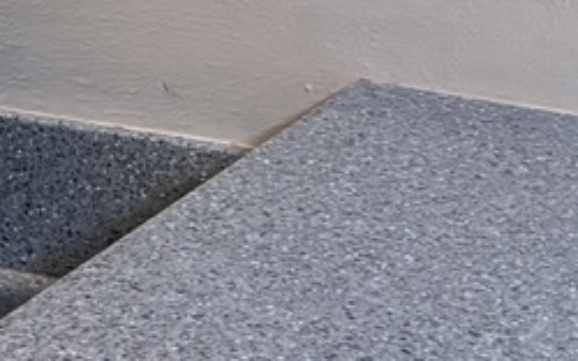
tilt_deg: -10.6
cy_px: -139
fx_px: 2504
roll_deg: +2.6
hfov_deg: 10.7
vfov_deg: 8.1
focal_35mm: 159
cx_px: -939
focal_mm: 5.96
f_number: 1.6
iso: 250
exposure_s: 1/60
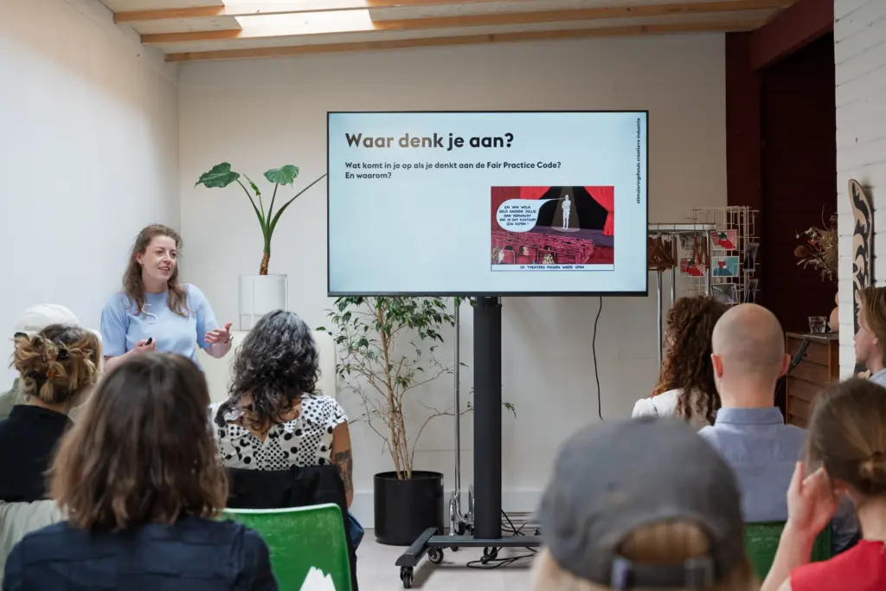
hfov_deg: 35.6
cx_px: 443
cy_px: 296
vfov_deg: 24.2
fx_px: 1378
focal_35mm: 56
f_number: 5.6
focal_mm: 56
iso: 1250
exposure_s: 1/160
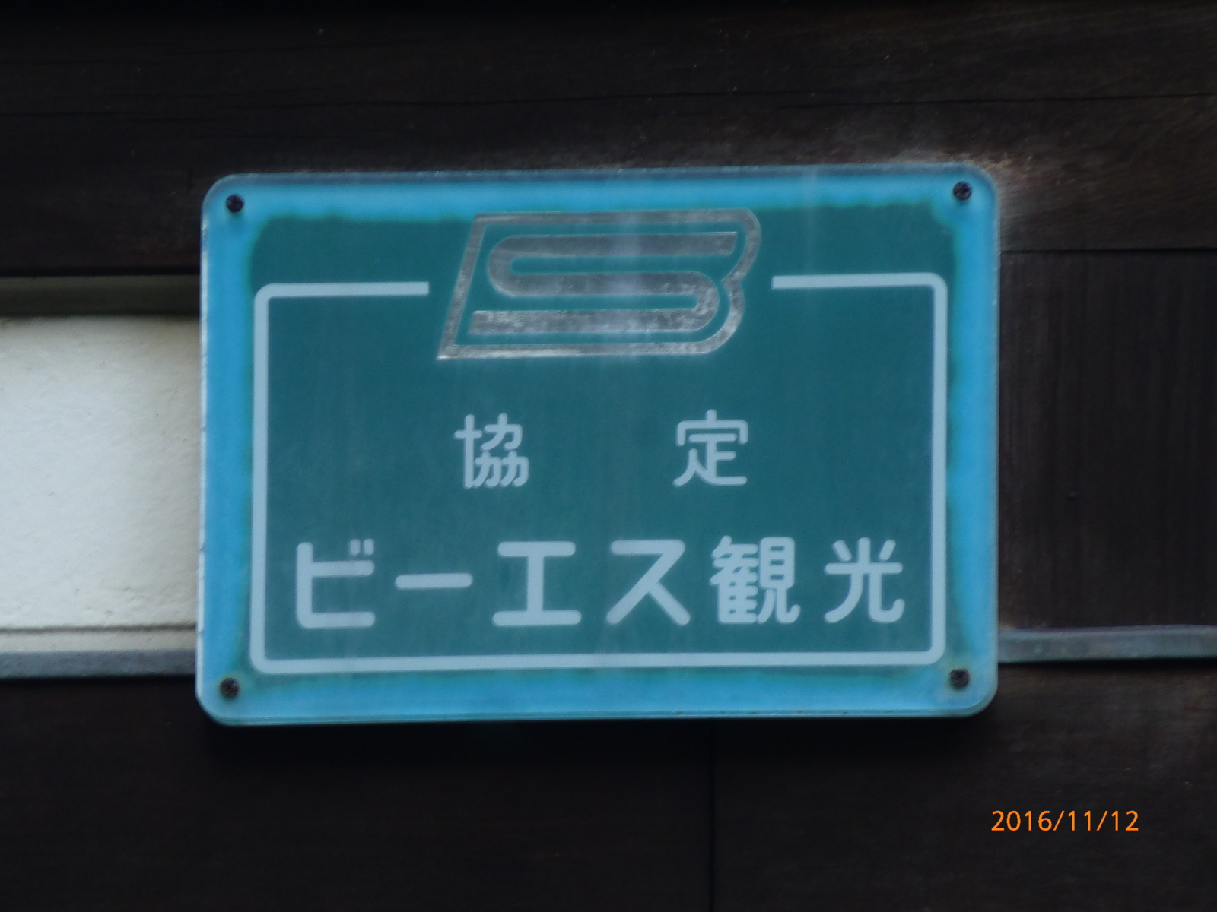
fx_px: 24047
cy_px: 456
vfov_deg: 2.2
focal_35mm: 684
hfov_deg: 2.9
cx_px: 608
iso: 100
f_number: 6.4
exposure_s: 1/30
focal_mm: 86
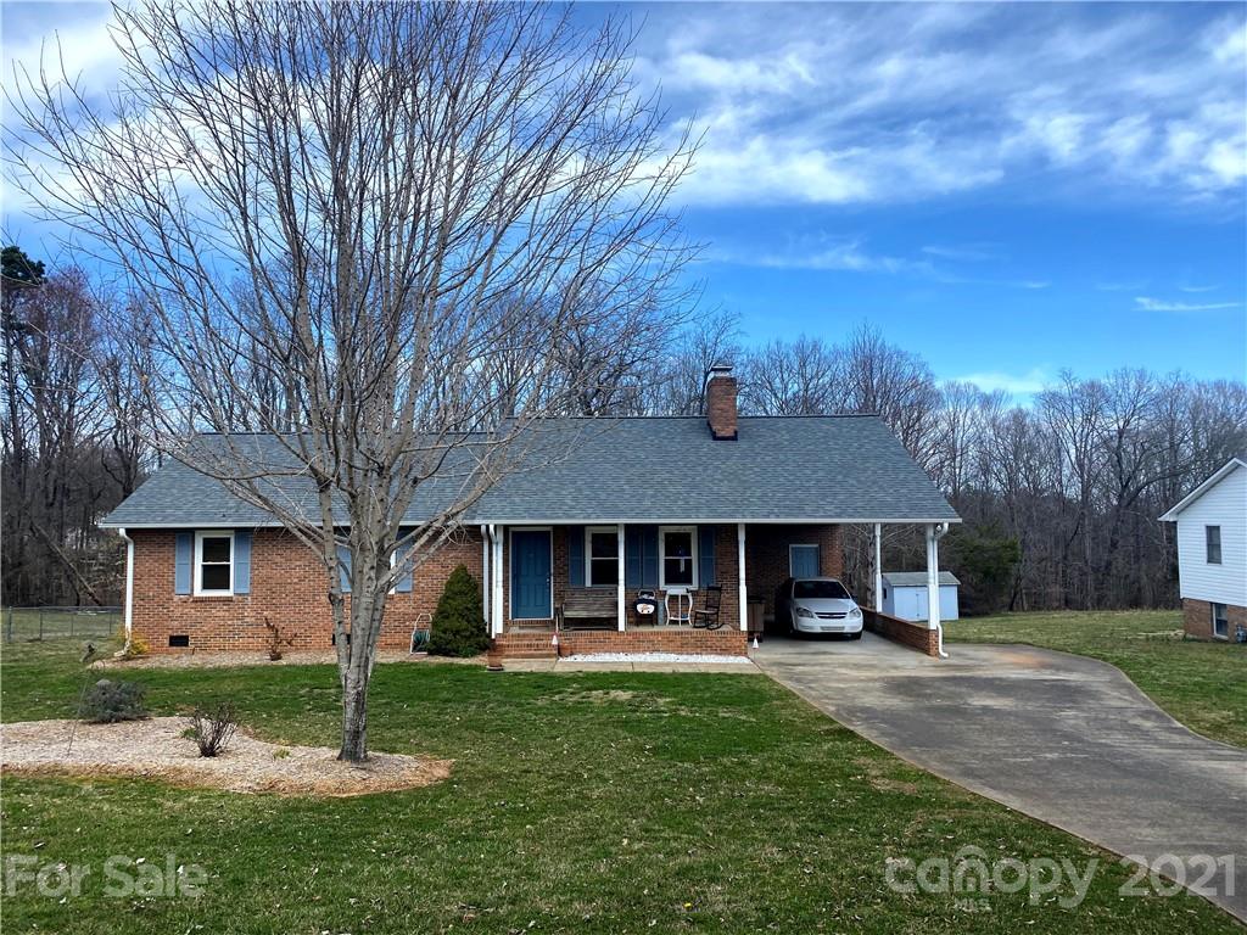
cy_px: 468
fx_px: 937
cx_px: 624
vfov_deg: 53.1
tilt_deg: +3.3
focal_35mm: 26
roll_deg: +0.4
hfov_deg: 67.3
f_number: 1.8
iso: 32
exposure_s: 1/2066
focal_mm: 4.25
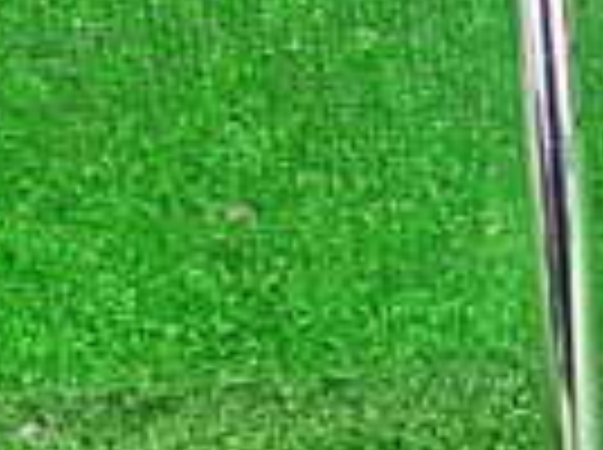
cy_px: 22
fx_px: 1948
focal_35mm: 112
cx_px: 850
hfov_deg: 16.3
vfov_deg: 13.0
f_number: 2
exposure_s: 1/30
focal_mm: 4.5
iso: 250
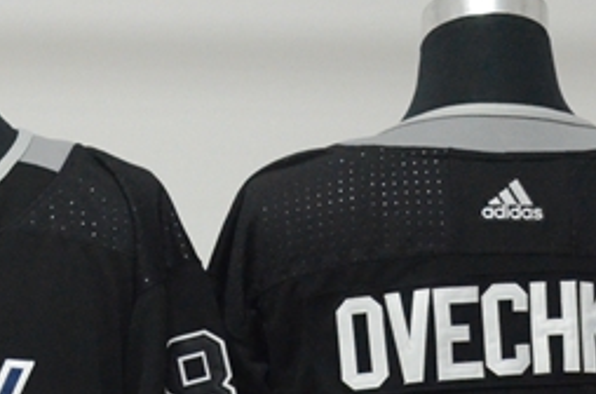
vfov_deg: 8.9
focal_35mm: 151
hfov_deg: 13.6
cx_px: 178
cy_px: 542
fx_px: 2494
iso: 4000
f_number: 4.5
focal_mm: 32
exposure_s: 1/80
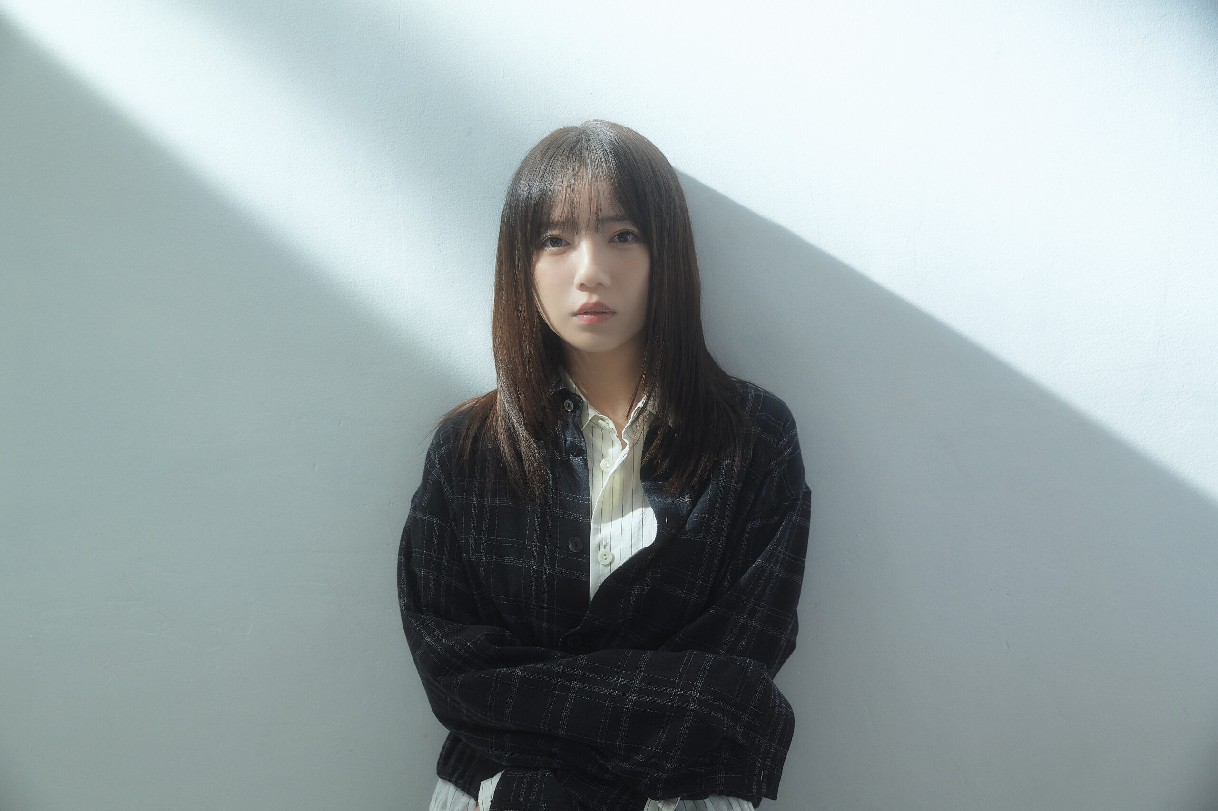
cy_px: 406
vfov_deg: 25.0
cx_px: 609
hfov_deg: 36.9
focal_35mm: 54
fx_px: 1826
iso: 800
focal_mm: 54
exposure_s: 1/100
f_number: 5
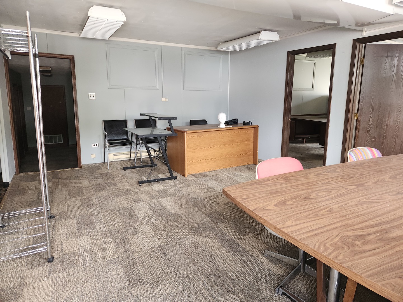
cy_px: 151
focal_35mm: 23
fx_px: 268
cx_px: 202
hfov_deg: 73.9
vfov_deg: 58.9
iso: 125
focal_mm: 5.4
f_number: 1.8
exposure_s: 1/60
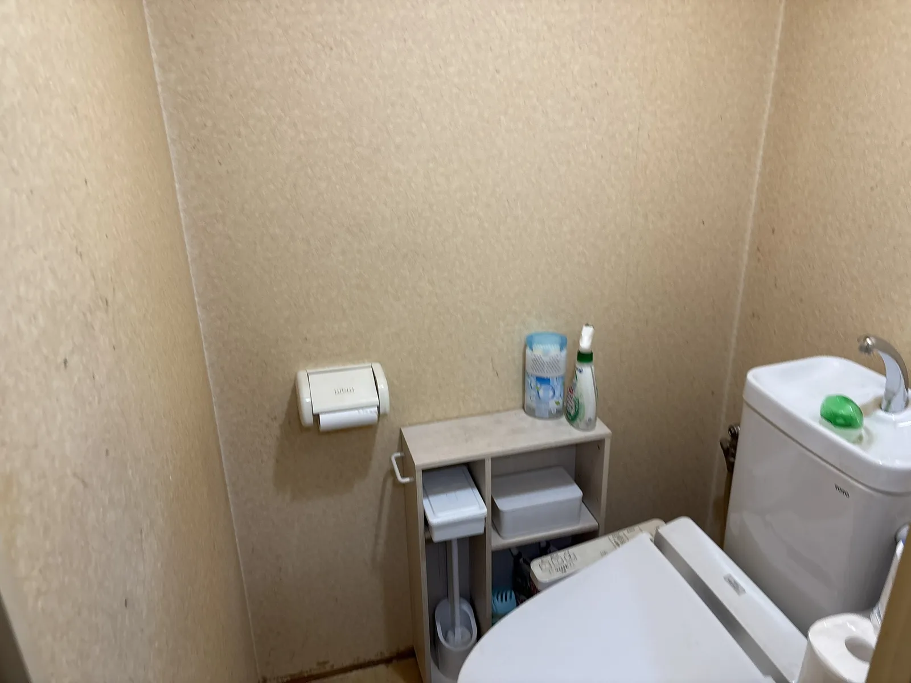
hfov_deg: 67.3
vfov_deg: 53.1
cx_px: 456
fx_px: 684
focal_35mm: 26
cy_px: 342
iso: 100
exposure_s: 1/50
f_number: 1.6
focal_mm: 5.96
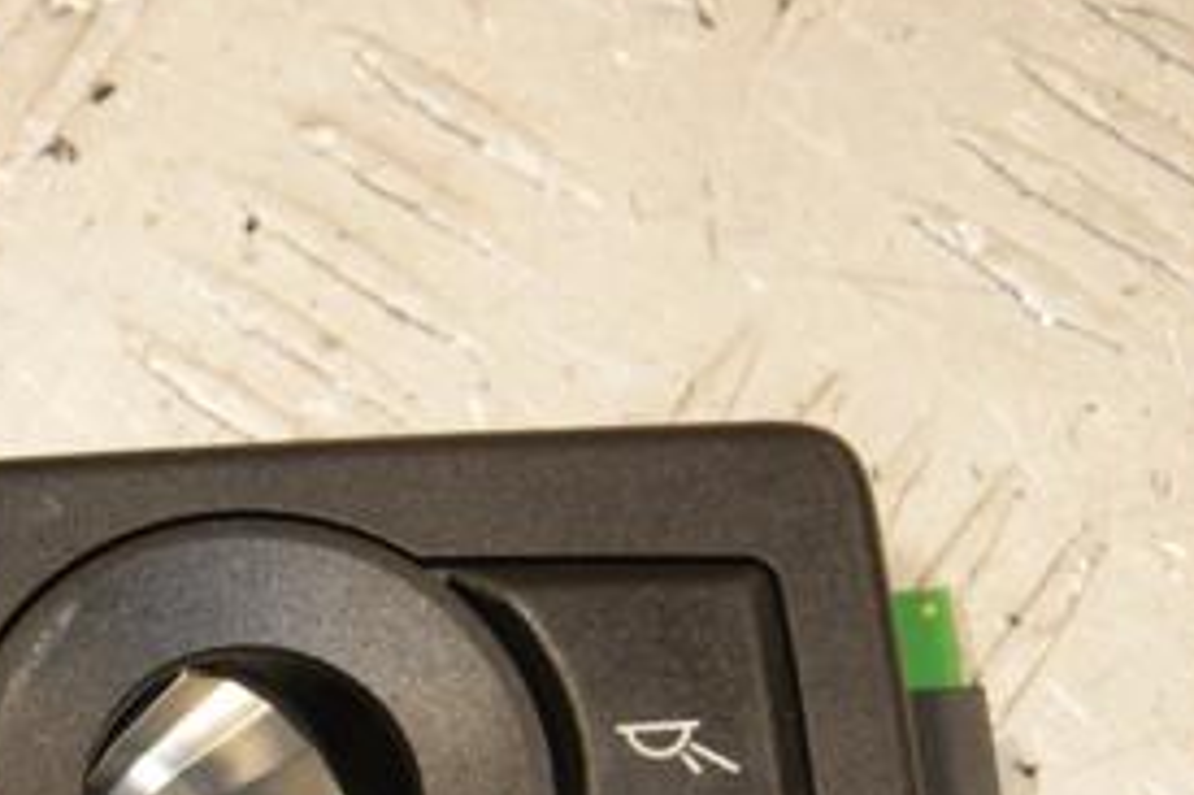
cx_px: -82
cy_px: 817
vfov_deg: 6.3
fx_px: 7159
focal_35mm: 216
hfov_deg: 9.4
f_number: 6.3
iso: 800
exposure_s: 1/200
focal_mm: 66
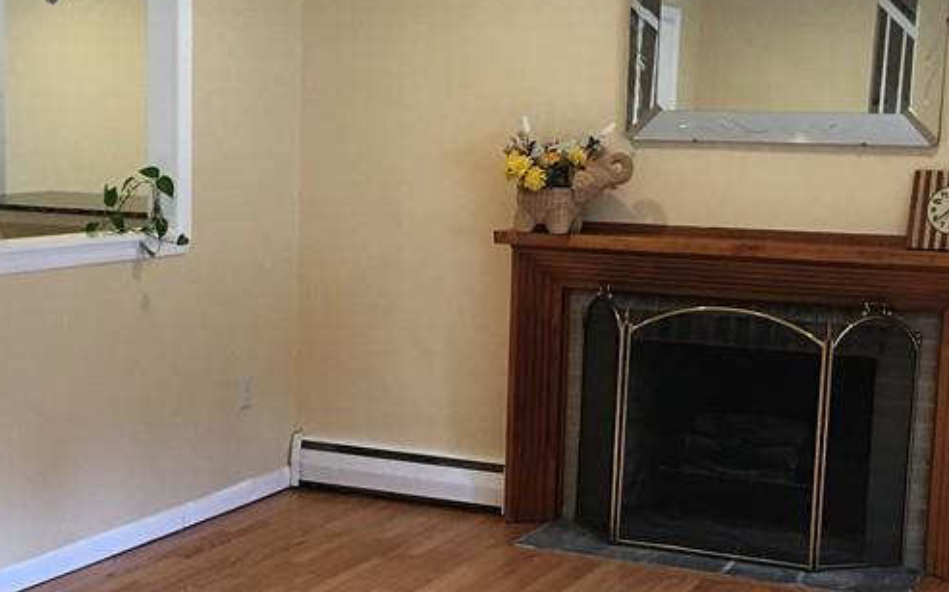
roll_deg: -1.1
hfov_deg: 31.8
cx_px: 351
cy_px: 376
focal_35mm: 64
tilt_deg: -7.5
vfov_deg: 20.2
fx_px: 1654
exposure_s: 1/30
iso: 32
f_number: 2.2
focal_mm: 4.15
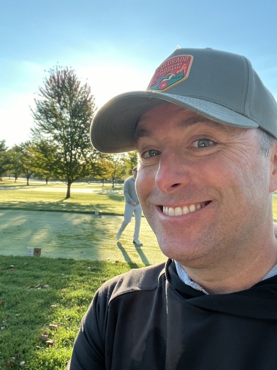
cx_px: 138
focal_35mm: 30
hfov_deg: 46.8
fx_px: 320
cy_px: 185
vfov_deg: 60.0
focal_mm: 2.71
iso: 50
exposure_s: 1/142
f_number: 2.2
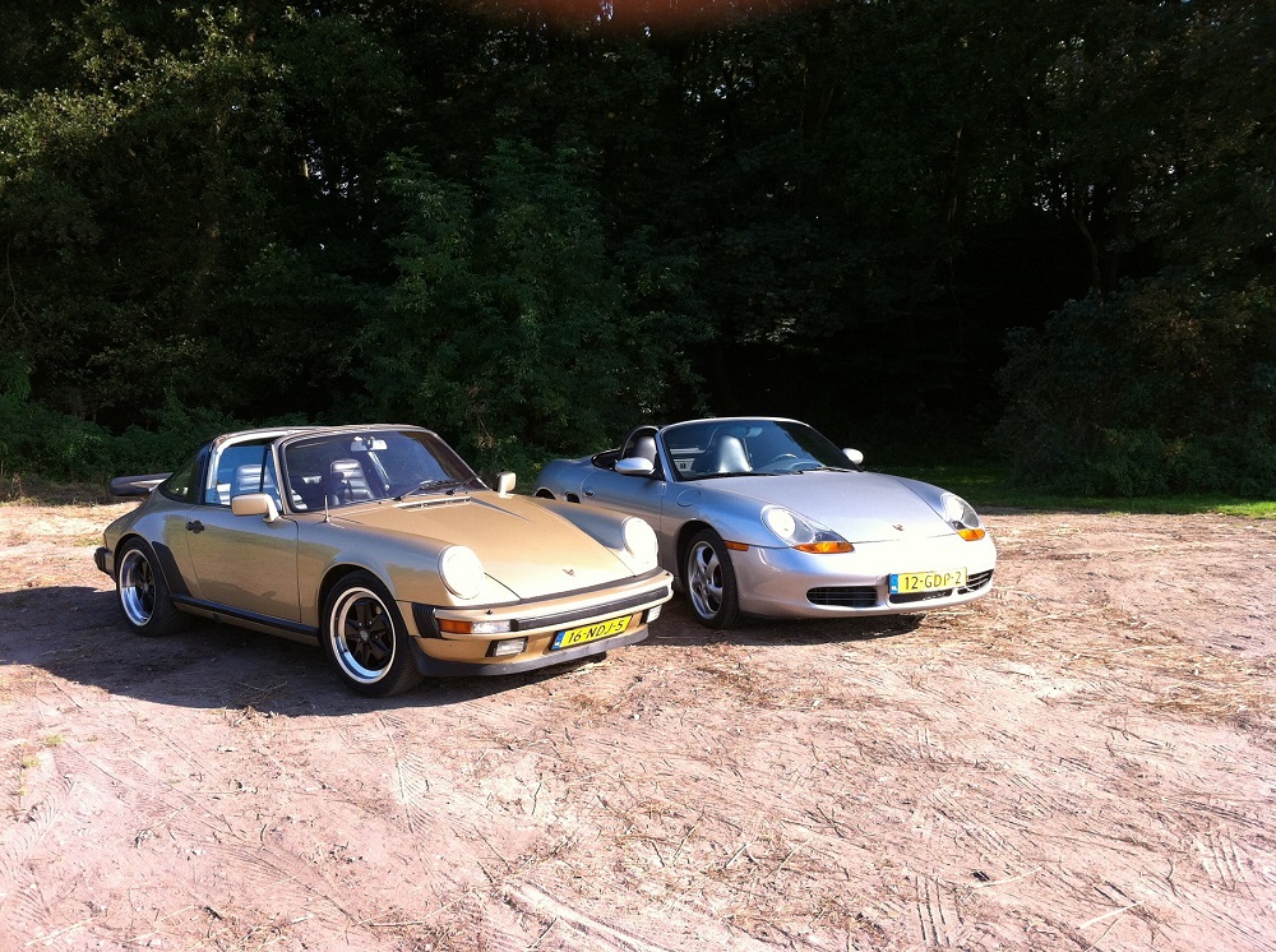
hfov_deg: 52.7
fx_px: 1288
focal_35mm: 35
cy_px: 476
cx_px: 638
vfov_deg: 40.6
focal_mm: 3.85
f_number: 2.8
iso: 80
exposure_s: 1/368
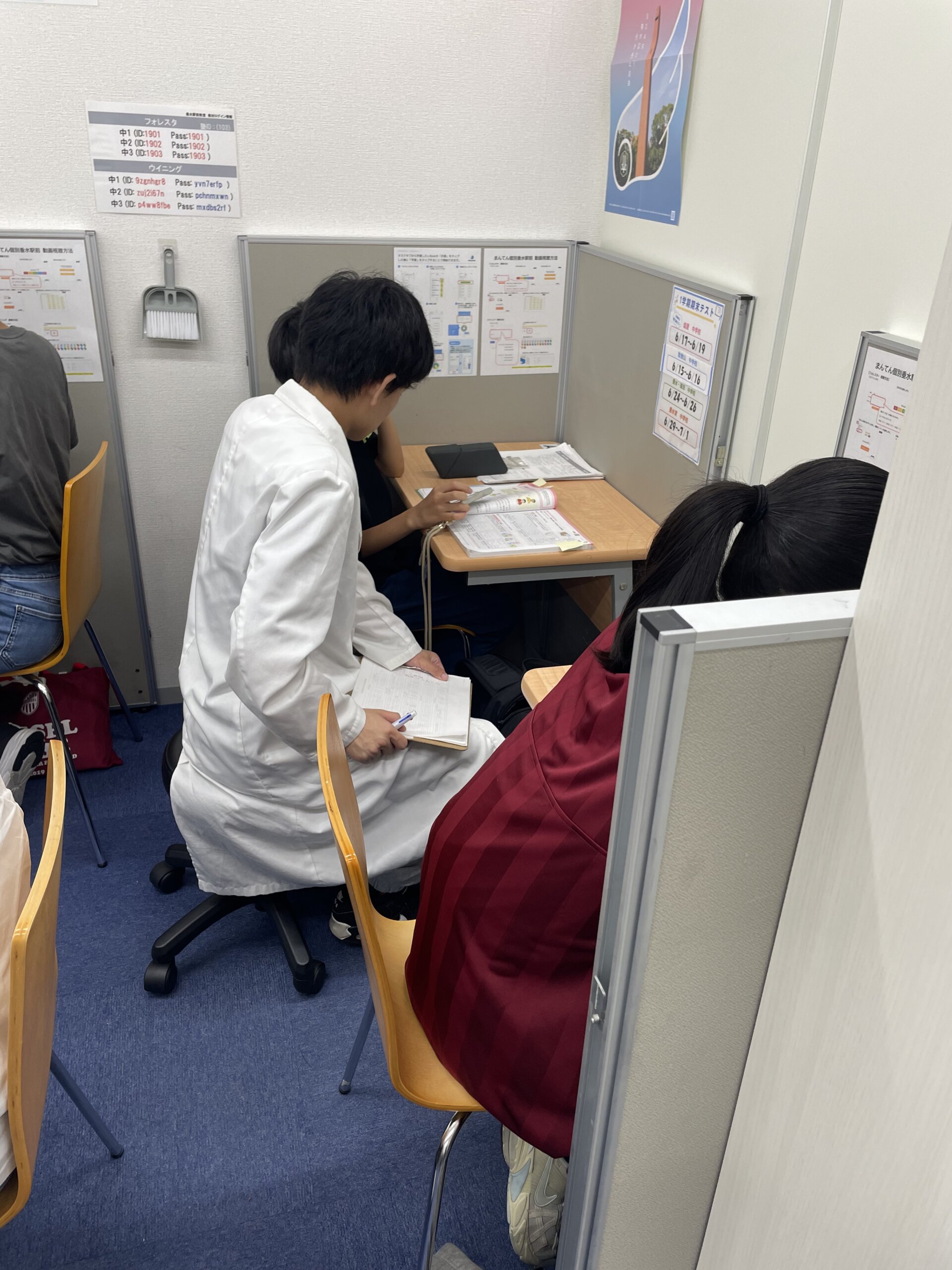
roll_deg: -2.3
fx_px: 953
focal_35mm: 26
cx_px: 476
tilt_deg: -27.0
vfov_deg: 67.3
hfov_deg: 53.1
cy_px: 635
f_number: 1.6
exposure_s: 1/120
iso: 64
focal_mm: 4.2
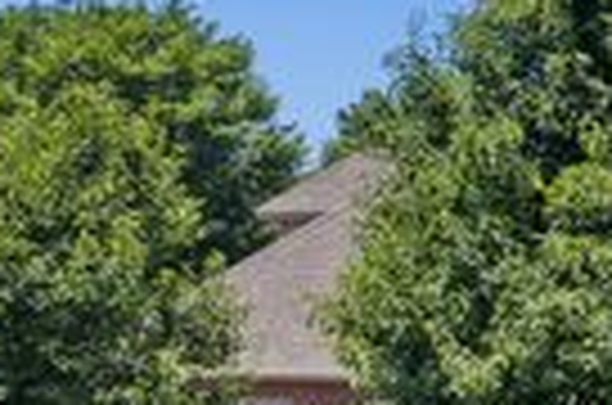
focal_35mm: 81
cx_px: 1058
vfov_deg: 16.1
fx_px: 1374
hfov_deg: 19.6
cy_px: 493
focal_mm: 8.4
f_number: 2.8
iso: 100
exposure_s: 1/240
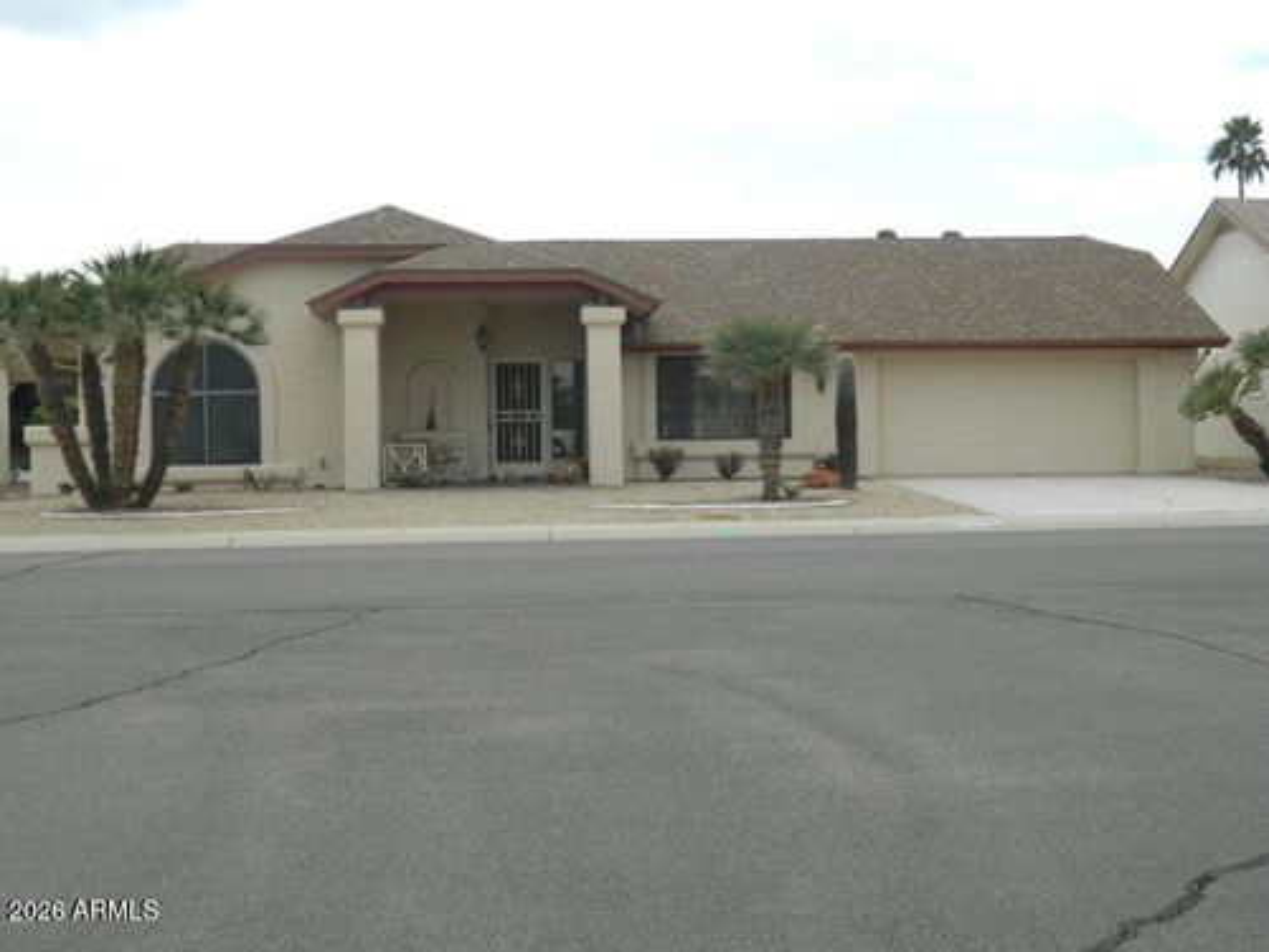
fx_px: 2090
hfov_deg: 33.8
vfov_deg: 25.7
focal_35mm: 57
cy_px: 476
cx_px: 634
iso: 80
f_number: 3.8
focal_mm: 10.2
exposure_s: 1/500
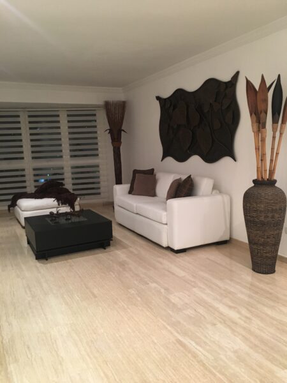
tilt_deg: -7.7
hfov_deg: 48.2
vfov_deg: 61.7
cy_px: 192
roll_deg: +1.8
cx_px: 144
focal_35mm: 29
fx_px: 321
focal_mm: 4.15
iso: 200
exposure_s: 1/24
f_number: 2.2
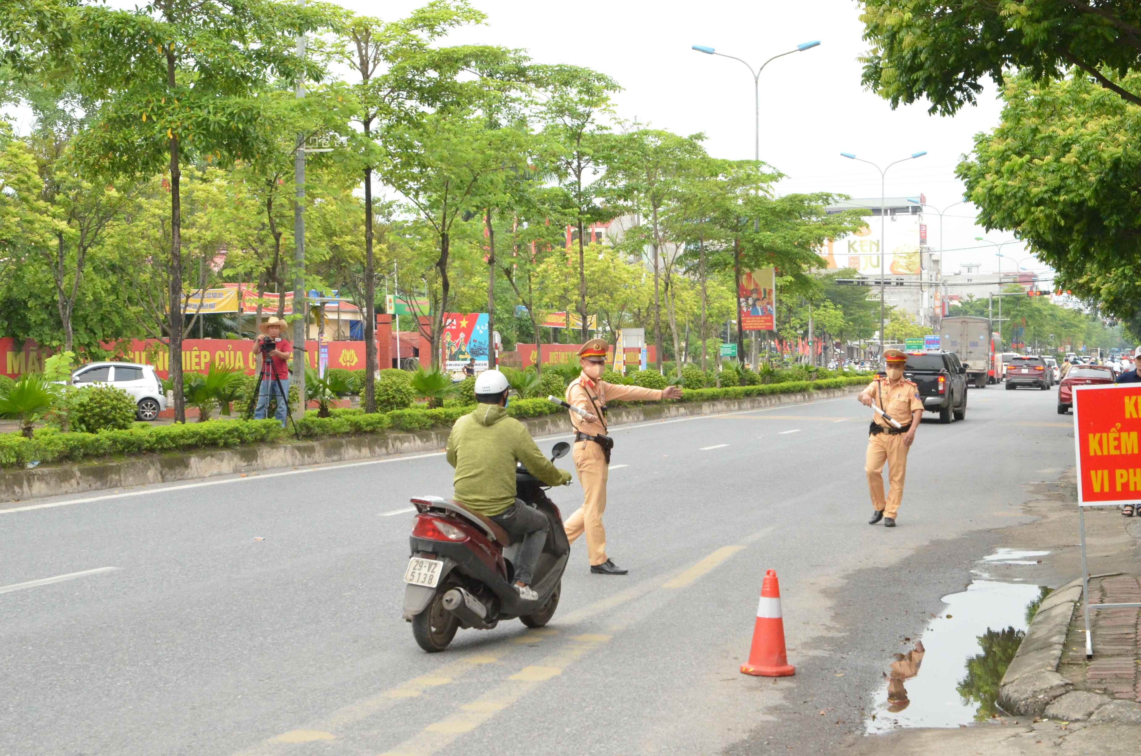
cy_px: 378
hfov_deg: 29.3
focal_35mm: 69
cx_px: 570
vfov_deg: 19.6
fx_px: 2182
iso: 4000
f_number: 13
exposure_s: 1/640
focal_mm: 46
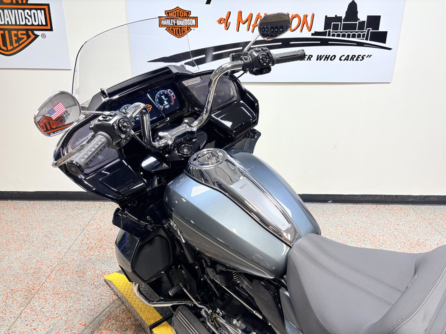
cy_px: 167
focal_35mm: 26
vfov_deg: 53.1
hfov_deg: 67.3
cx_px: 223
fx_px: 335
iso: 50
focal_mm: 5.96
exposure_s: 1/120
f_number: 1.6
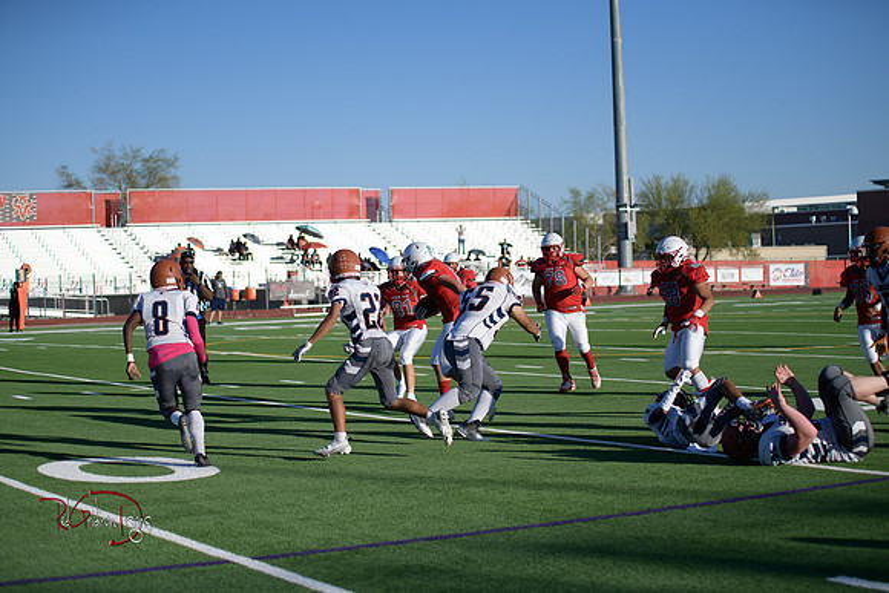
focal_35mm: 70
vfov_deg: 19.5
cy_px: 296
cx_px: 444
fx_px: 1729
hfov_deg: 28.8
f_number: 2.8
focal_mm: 70
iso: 180
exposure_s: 1/5000
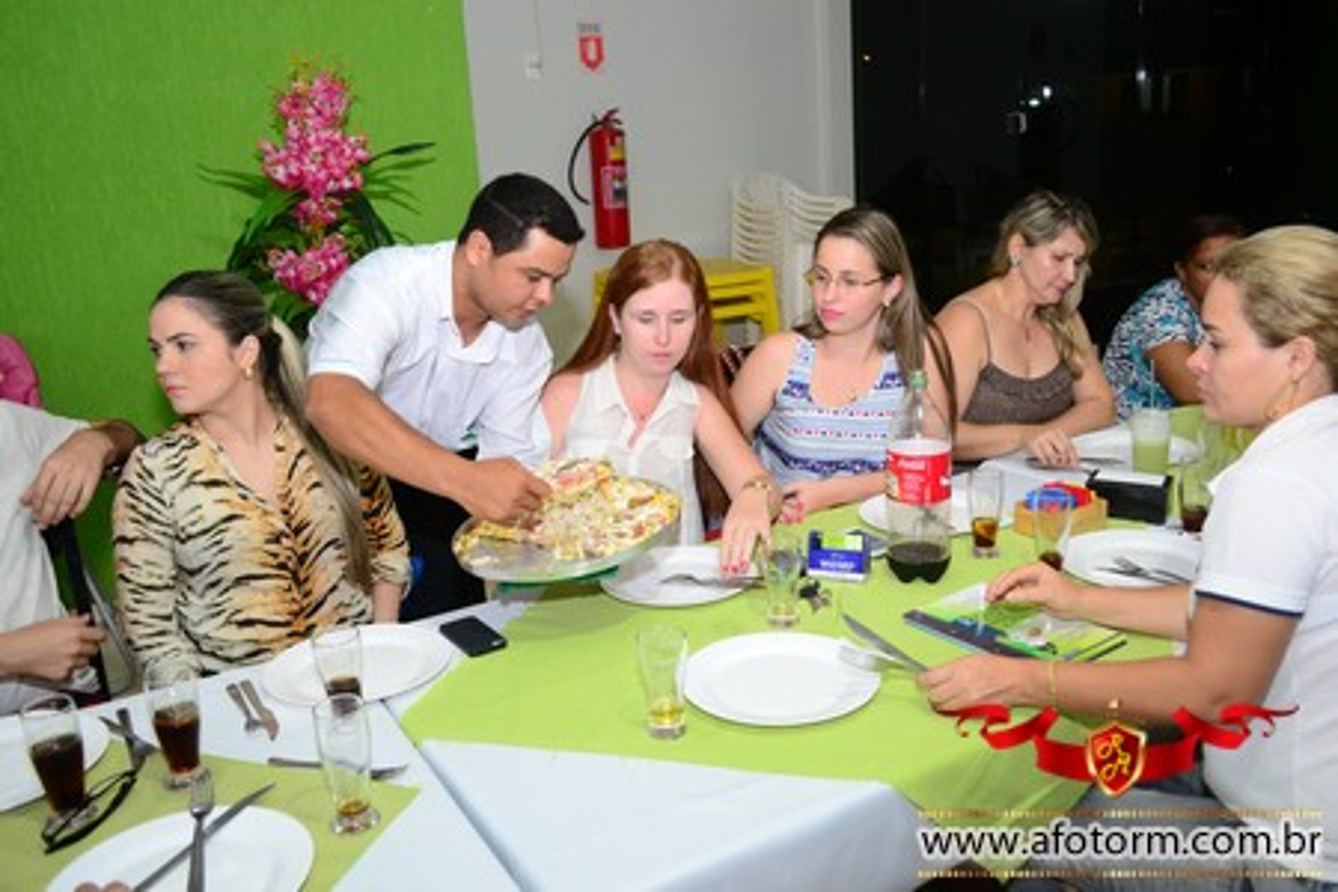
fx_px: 1115
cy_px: 446
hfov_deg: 61.9
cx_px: 669
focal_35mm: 30
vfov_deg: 43.6
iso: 1600
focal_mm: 20
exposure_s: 1/60
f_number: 4
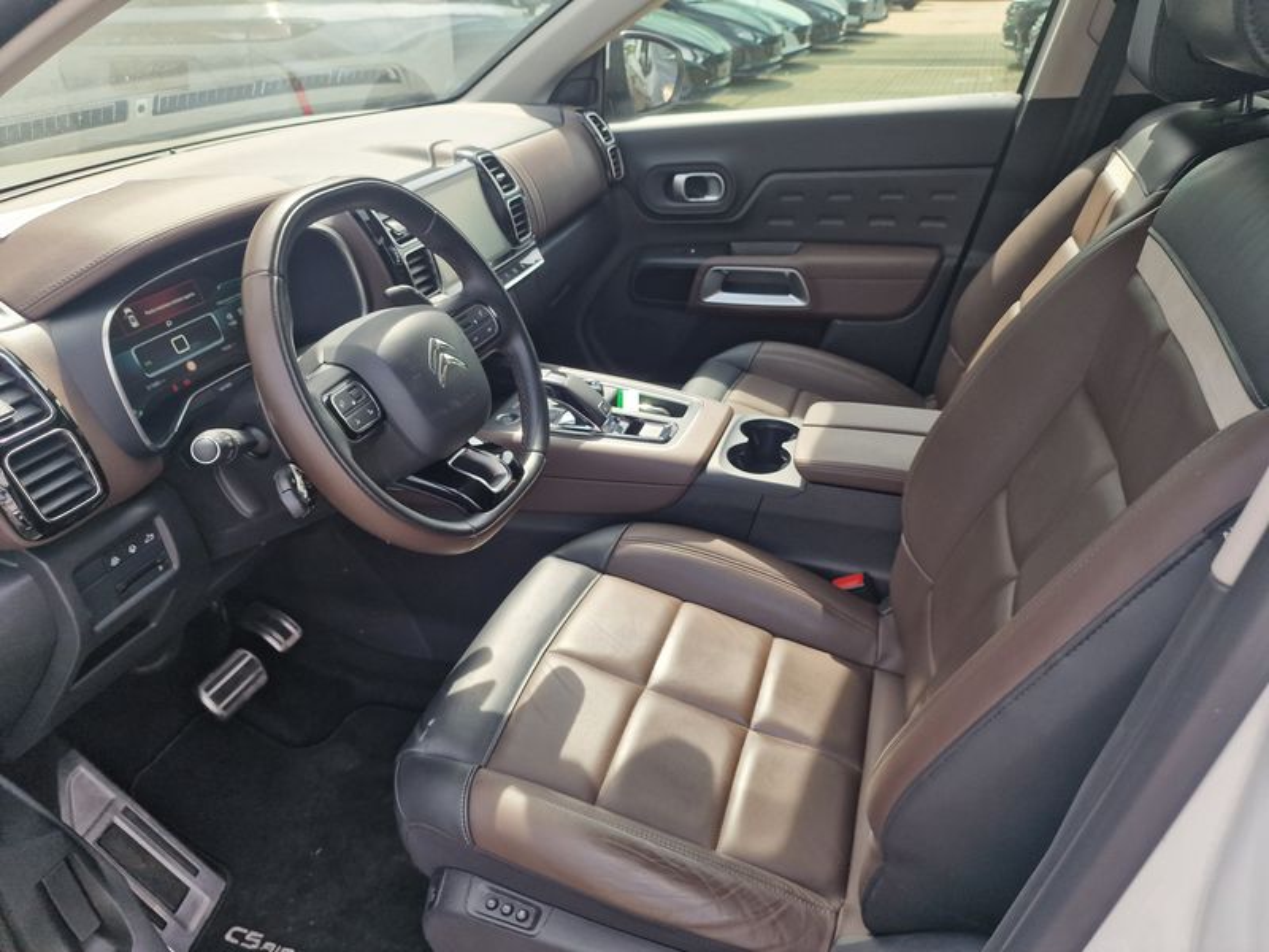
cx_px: 634
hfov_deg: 73.9
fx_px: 843
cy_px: 476
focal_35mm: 23
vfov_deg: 58.9
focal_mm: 6.4
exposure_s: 1/188
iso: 50
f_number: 1.8
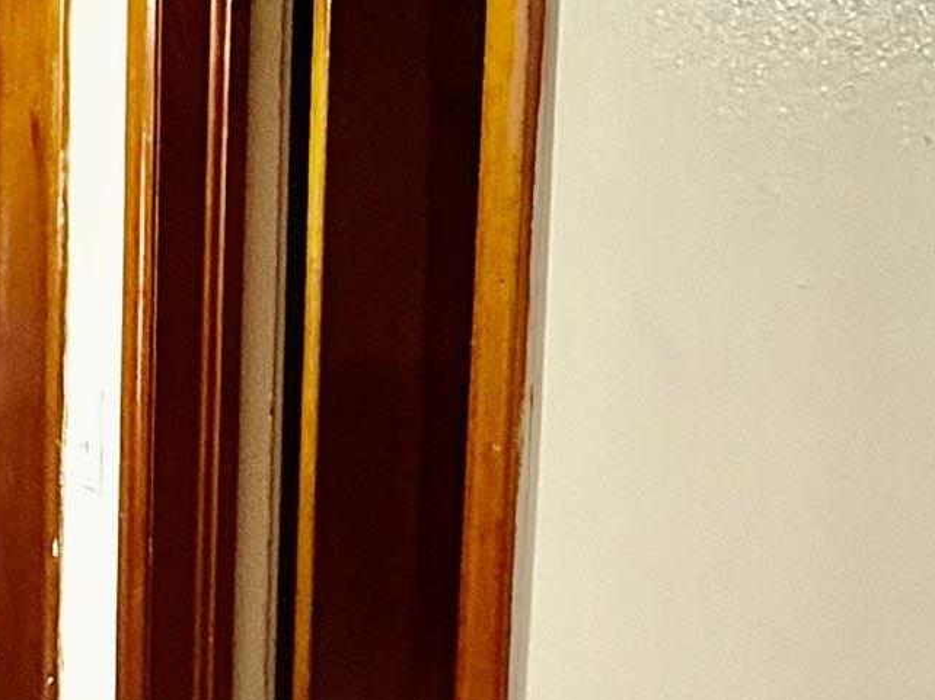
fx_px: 1809
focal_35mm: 67
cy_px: 441
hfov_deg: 24.5
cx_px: -344
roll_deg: +1.0
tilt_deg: -4.4
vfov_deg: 21.9
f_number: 2.2
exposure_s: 1/60
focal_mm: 2.22
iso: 640
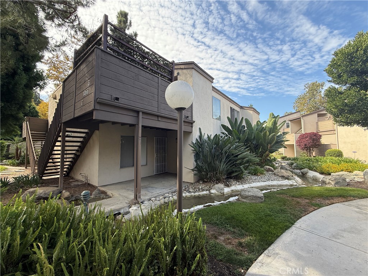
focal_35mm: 14
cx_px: 184
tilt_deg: +4.2
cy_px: 138
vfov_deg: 85.7
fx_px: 149
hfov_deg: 102.1
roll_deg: +1.1
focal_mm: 2.22
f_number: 2.2
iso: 64
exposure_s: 1/436
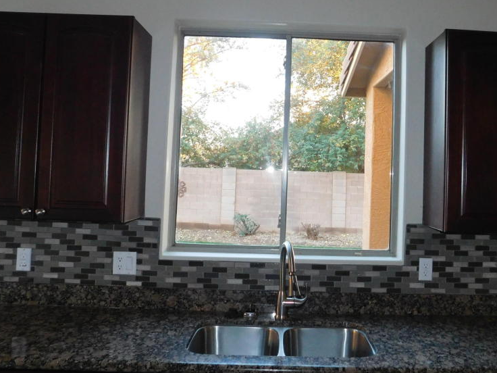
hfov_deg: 56.5
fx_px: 459
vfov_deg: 44.0
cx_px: 293
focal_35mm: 32
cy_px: 160
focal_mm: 4
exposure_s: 1/30
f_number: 3
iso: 400
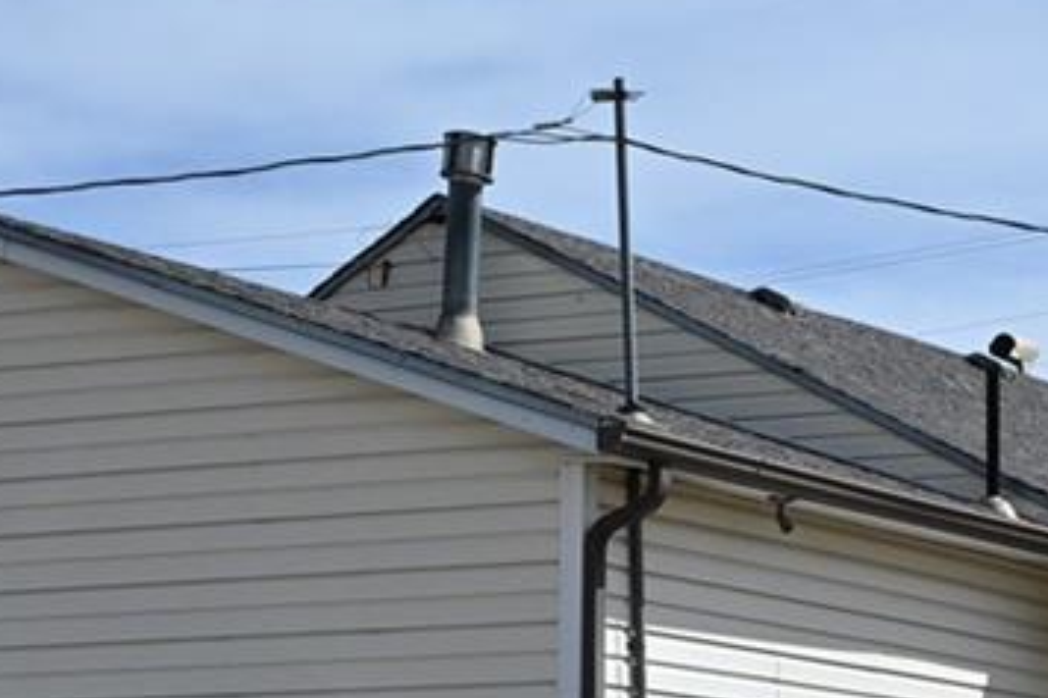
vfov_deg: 9.9
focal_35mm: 135
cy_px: 966
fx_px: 3928
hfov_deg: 15.0
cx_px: 969
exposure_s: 1/500
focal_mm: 20
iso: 100
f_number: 8
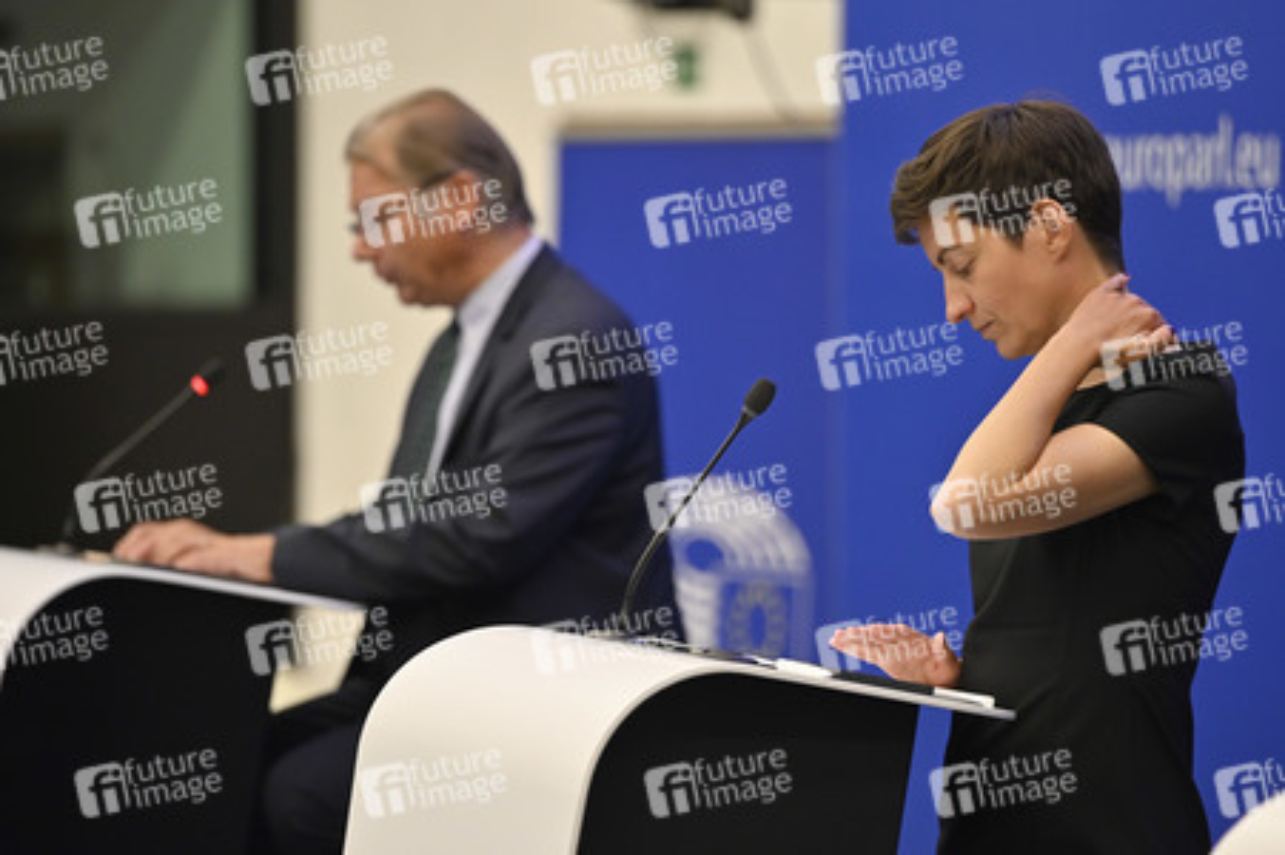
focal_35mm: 185
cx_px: 642
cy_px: 428
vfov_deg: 7.4
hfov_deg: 11.1
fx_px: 6598
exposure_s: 1/320
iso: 1600
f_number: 2.8
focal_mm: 185
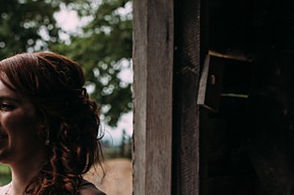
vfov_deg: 15.9
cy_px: 195
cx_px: 97
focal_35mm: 84
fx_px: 685
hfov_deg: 24.1
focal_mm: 35
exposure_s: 1/500
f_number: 3.2
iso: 100
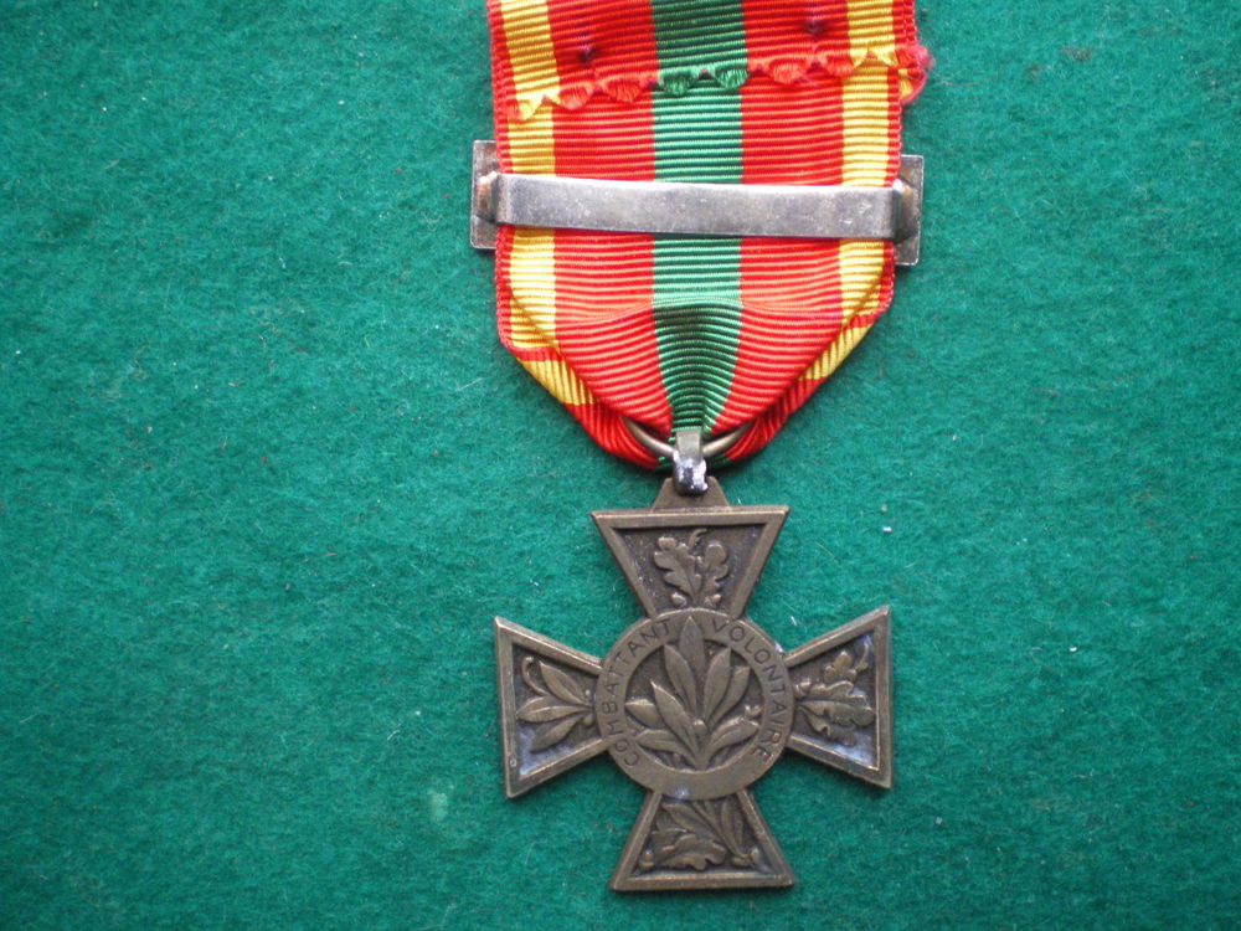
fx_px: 1362
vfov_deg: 37.7
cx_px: 620
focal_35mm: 38
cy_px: 466
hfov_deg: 49.0
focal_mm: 6.3
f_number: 3.1
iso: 320
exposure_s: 1/50
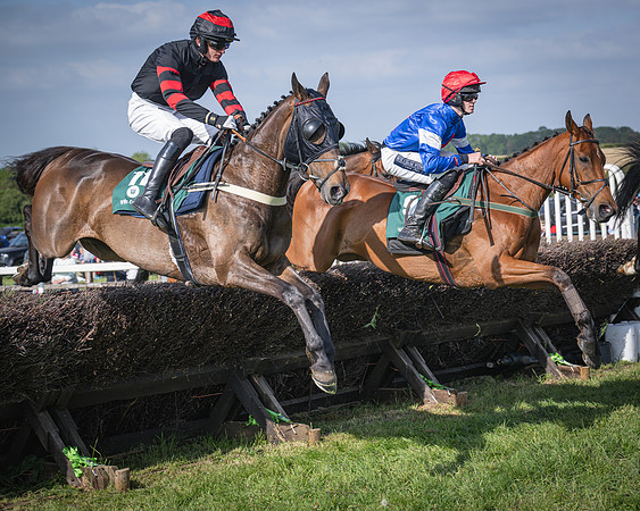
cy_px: 256
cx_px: 370
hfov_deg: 24.2
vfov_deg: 19.4
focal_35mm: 79
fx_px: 1493
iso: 200
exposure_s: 1/1600
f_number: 4.5
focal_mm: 70
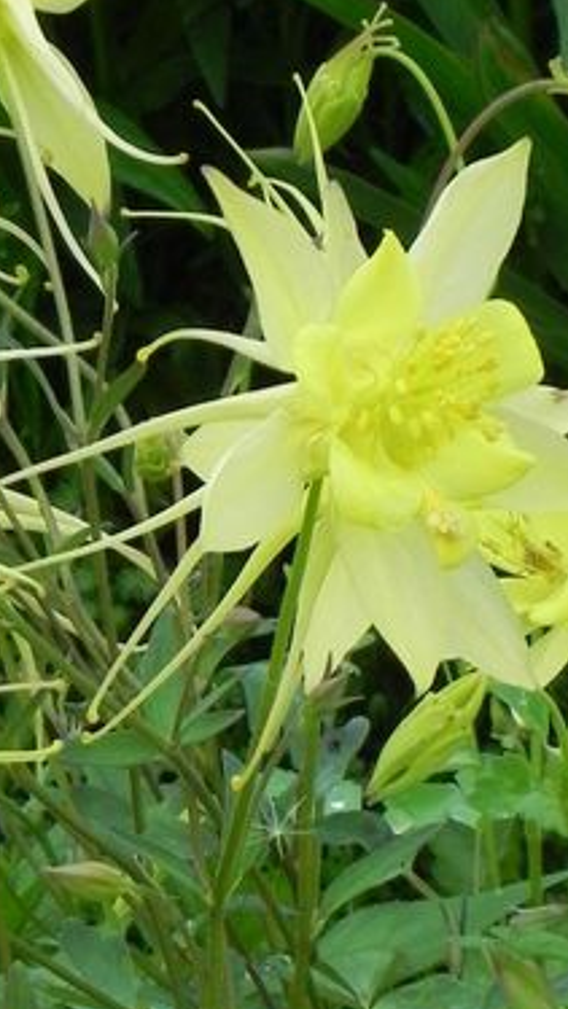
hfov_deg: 6.1
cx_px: 3
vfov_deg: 10.8
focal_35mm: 198
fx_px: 5300
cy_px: 791
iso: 160
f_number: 7.1
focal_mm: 15.1
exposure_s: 1/125
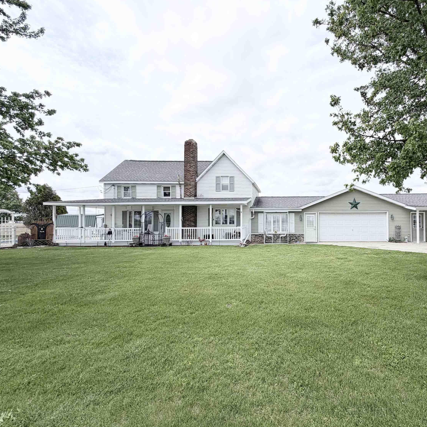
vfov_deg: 84.0
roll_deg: +0.8
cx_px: 279
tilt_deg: +0.7
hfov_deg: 81.6
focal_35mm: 17
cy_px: 218
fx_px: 237
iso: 20
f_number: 2.2
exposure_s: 1/1312
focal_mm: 2.22
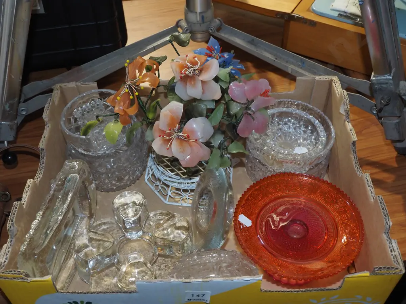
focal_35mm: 38
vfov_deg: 37.7
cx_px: 203
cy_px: 152
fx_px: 446
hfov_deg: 49.0
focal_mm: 19
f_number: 5.6
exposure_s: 1/60
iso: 1600
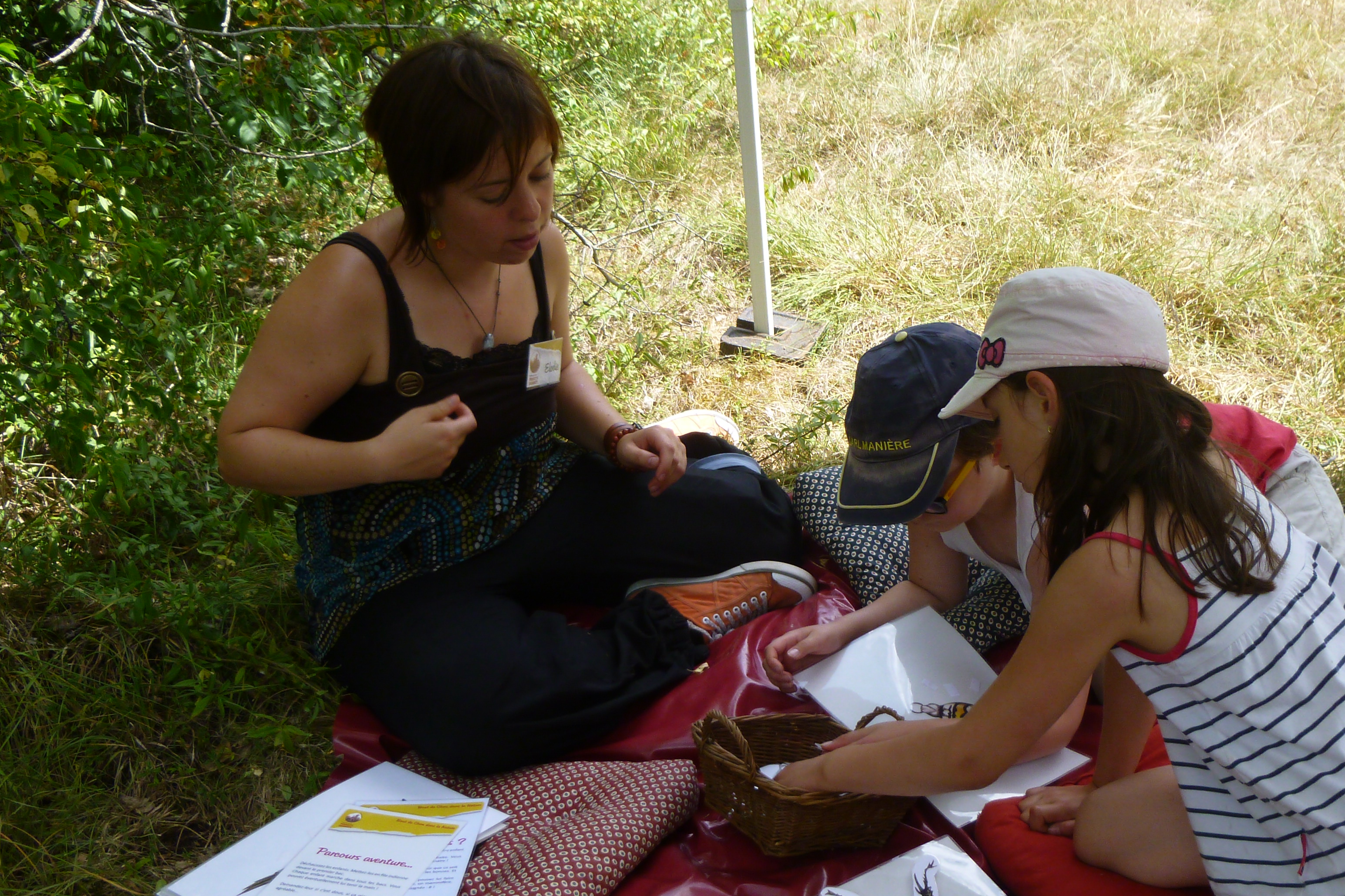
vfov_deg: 29.8
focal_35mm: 45
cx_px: 738
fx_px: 1681
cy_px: 550
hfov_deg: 43.6
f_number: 3.3
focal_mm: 5.2
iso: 100
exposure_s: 1/250
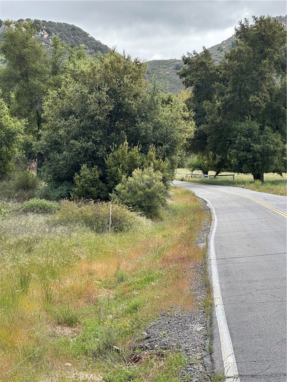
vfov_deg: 25.3
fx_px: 851
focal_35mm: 77
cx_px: 144
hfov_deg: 19.1
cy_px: 191
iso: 32
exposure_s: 1/189
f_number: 2.8
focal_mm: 9
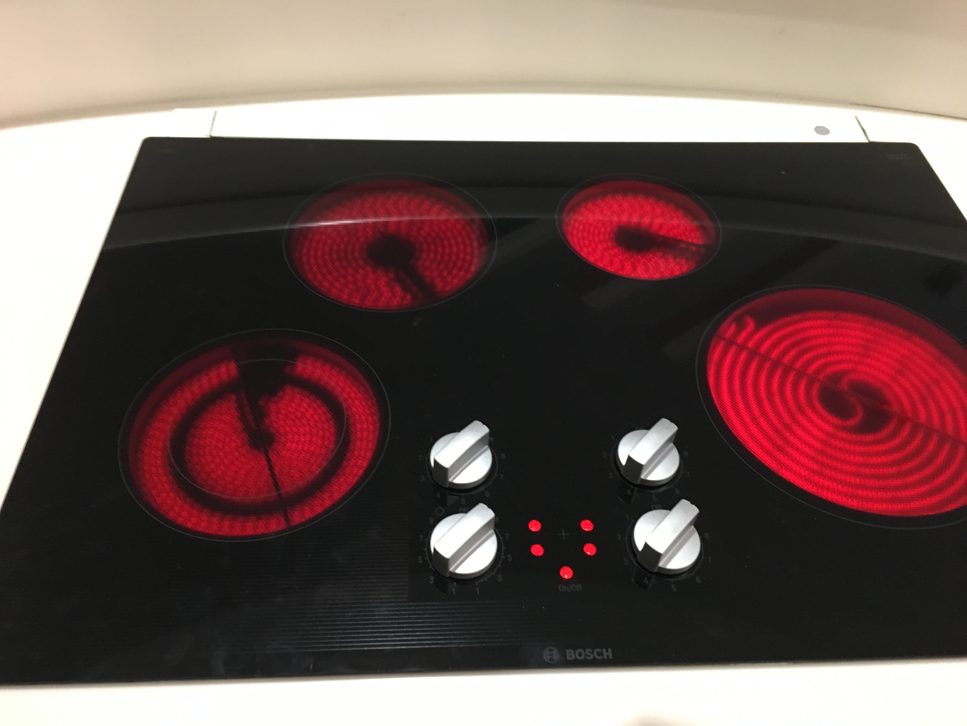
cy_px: 363
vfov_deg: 48.2
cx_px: 484
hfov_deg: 61.7
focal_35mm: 29
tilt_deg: -48.3
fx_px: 810
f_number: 2.2
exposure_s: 1/24
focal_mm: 4.15
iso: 200
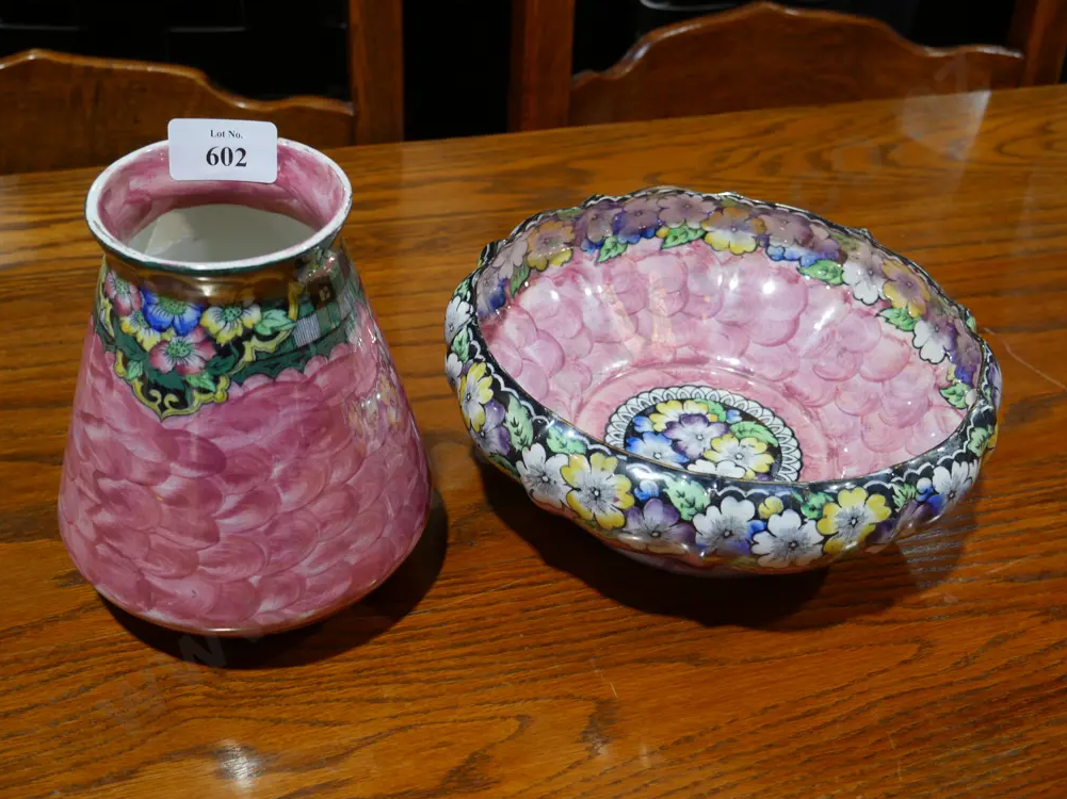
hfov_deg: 43.9
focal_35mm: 43
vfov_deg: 33.6
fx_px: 1325
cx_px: 540
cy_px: 397
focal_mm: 21
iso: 400
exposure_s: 1/60
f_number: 5
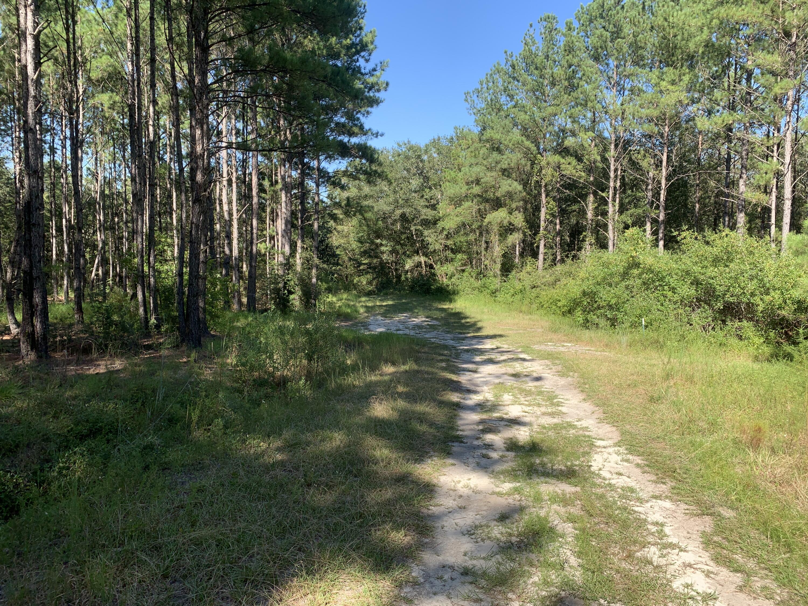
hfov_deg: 67.3
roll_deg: -0.9
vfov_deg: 53.1
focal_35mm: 26
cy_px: 303
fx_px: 607
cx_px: 404
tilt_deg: -0.9
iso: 25
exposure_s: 1/727
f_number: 1.8
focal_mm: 4.25
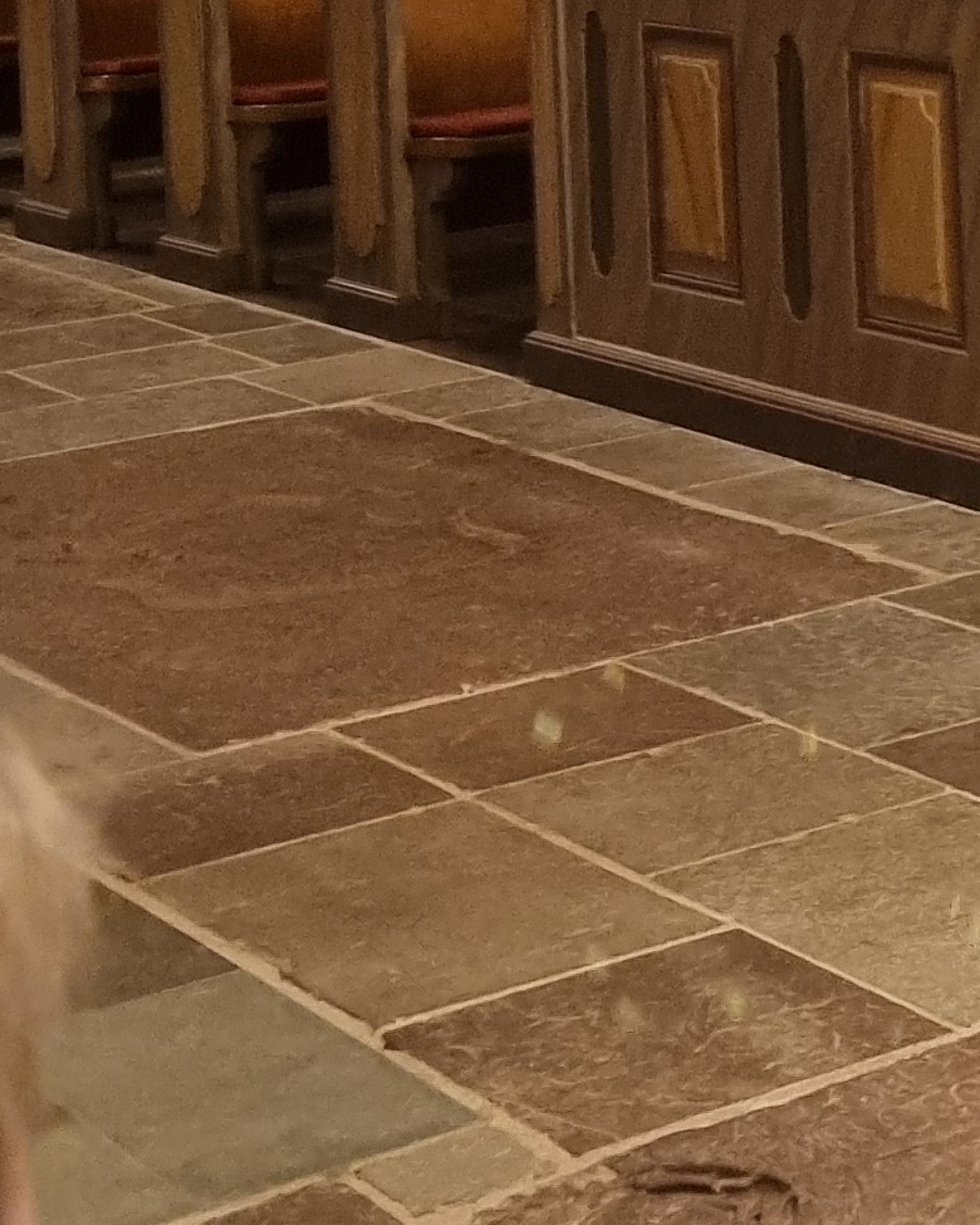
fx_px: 3807
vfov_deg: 17.3
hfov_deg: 14.1
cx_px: 1299
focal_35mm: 105
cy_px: -318
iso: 640
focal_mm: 5.4
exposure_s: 1/50
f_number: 1.8
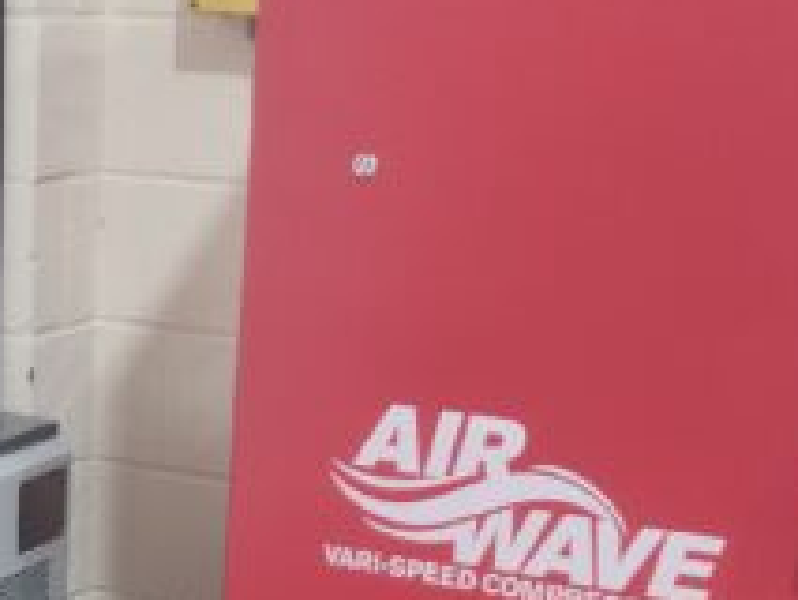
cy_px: 758
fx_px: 1914
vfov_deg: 16.9
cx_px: 135
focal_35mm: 83
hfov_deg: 23.1
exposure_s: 1/100
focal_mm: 5.4
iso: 200
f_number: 1.8
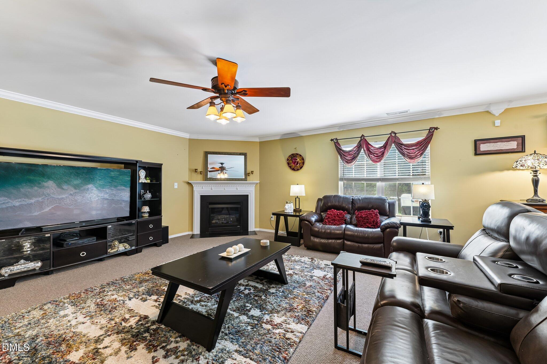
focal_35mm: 14
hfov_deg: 104.3
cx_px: 274
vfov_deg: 81.2
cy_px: 182
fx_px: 213
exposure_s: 1/3.33
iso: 200
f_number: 9
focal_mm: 14
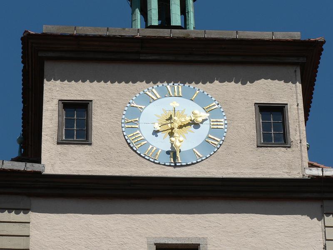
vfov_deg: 8.3
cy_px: 125
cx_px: 166
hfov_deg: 11.1
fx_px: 1712
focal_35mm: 178
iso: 80
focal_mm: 29.7
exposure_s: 1/500
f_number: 5.6
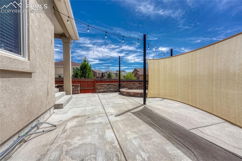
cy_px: 80
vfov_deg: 81.2
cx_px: 121
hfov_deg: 104.3
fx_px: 94
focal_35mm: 14
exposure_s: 1/8000
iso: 1250
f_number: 8
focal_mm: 14
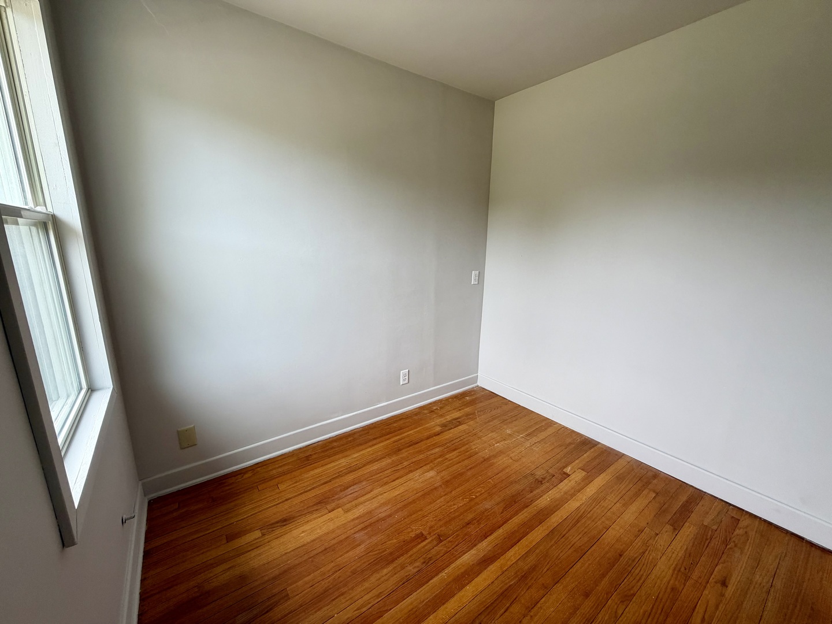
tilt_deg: -13.2
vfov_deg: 85.7
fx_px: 336
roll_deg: -0.2
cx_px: 416
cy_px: 312
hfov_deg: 102.1
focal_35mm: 14
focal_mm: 2.22
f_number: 2.2
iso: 100
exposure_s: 1/121
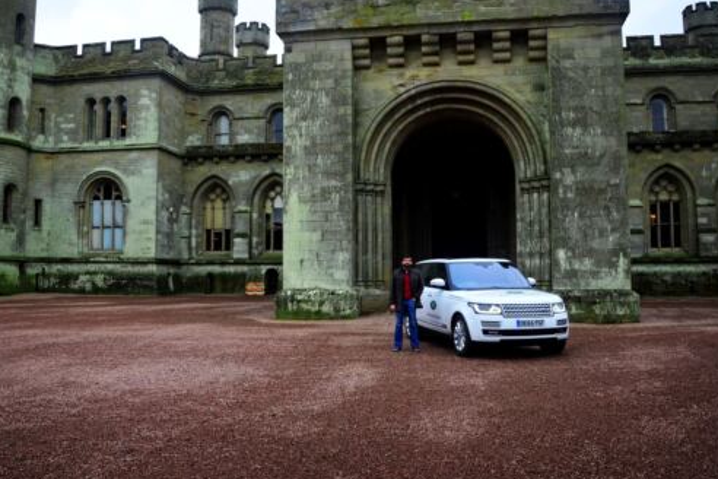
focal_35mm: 35
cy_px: 211
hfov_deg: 54.3
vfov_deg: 37.8
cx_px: 315
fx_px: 698
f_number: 13
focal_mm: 18
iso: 400
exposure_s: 1/40
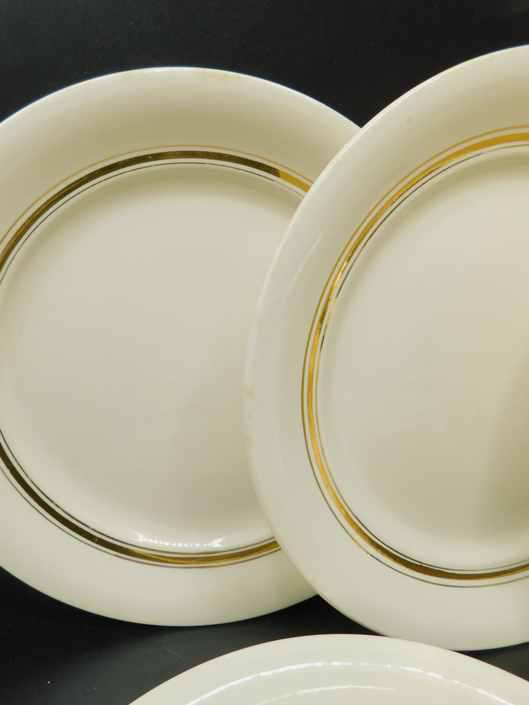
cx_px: 264
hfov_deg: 58.9
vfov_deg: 73.9
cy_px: 352
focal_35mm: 23
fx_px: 469
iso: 125
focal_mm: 4
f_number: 3
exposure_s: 1/200
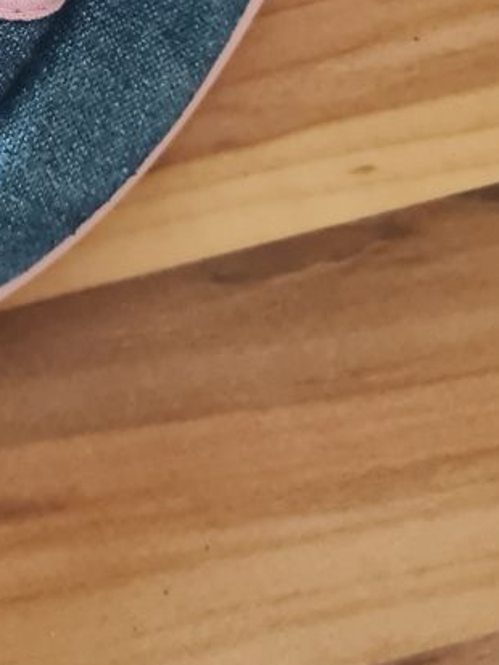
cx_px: -143
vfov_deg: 21.0
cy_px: -221
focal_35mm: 84
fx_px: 1614
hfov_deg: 16.6
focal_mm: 5.4
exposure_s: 1/50
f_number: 1.8
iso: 400
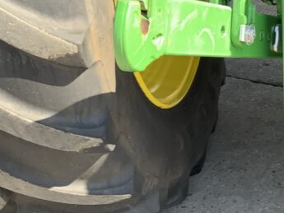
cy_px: 58
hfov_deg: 20.7
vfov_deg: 17.1
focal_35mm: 86
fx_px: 706
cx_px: 369
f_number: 1.8
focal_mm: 3
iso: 16
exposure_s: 1/153
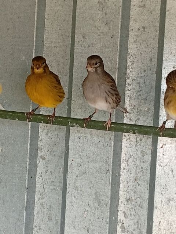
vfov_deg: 23.8
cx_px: 88
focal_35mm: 82
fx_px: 554
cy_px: 117
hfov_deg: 18.0
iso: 209
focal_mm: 3.98
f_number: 1.8
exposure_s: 1/50
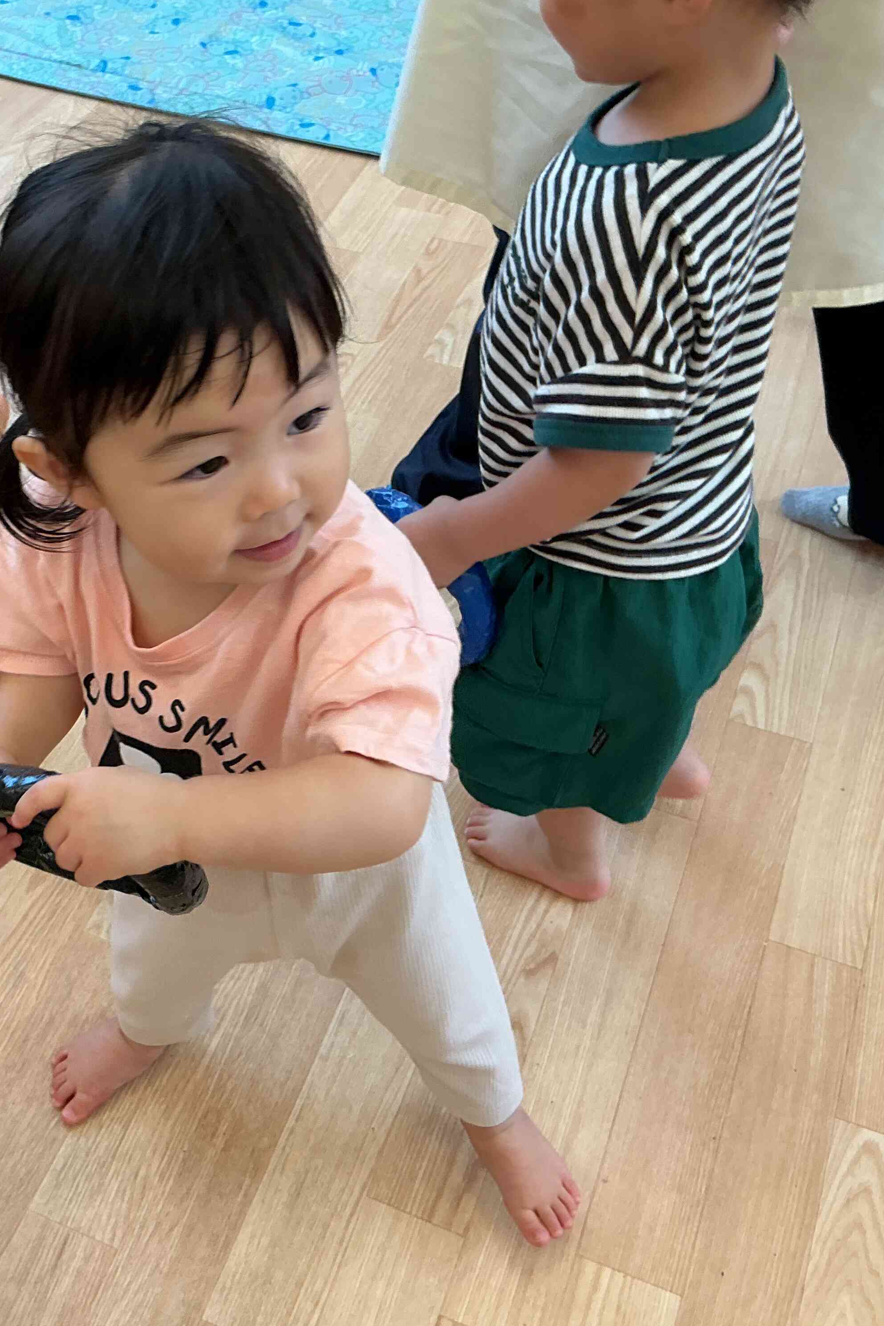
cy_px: 653
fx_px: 1510
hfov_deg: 31.8
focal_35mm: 41
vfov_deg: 47.4
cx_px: 185
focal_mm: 3
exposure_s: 1/120
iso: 32
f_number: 1.8
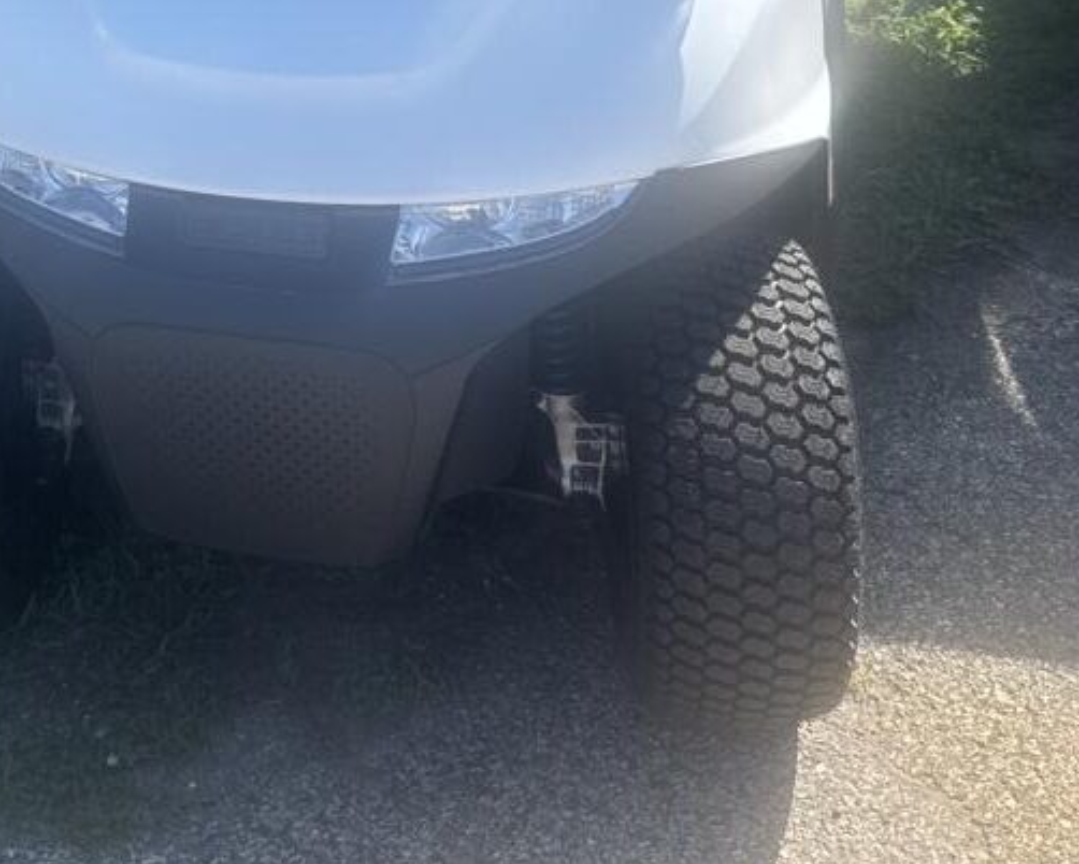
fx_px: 1789
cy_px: -21
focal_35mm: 56
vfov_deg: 25.6
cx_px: 224
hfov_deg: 32.7
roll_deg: +3.3
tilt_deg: -23.9
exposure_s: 1/1923
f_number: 1.78
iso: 80
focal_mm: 6.76
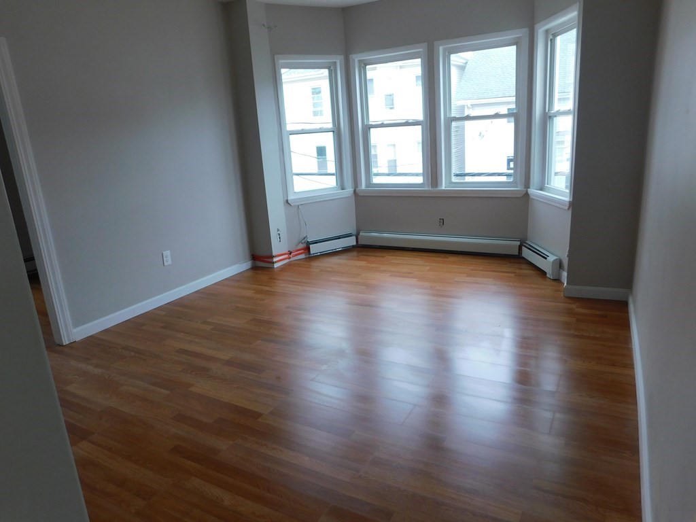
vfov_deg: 56.8
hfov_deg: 71.6
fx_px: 483
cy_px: 261
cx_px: 348
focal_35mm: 24
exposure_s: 1/100
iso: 125
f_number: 3
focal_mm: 4.1
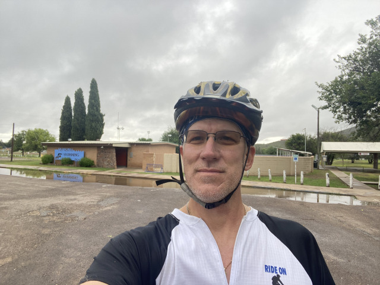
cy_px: 142
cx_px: 190
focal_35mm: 23
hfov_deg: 73.9
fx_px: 252
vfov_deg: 58.9
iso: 50
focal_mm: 2.71
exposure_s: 1/122
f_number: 2.2
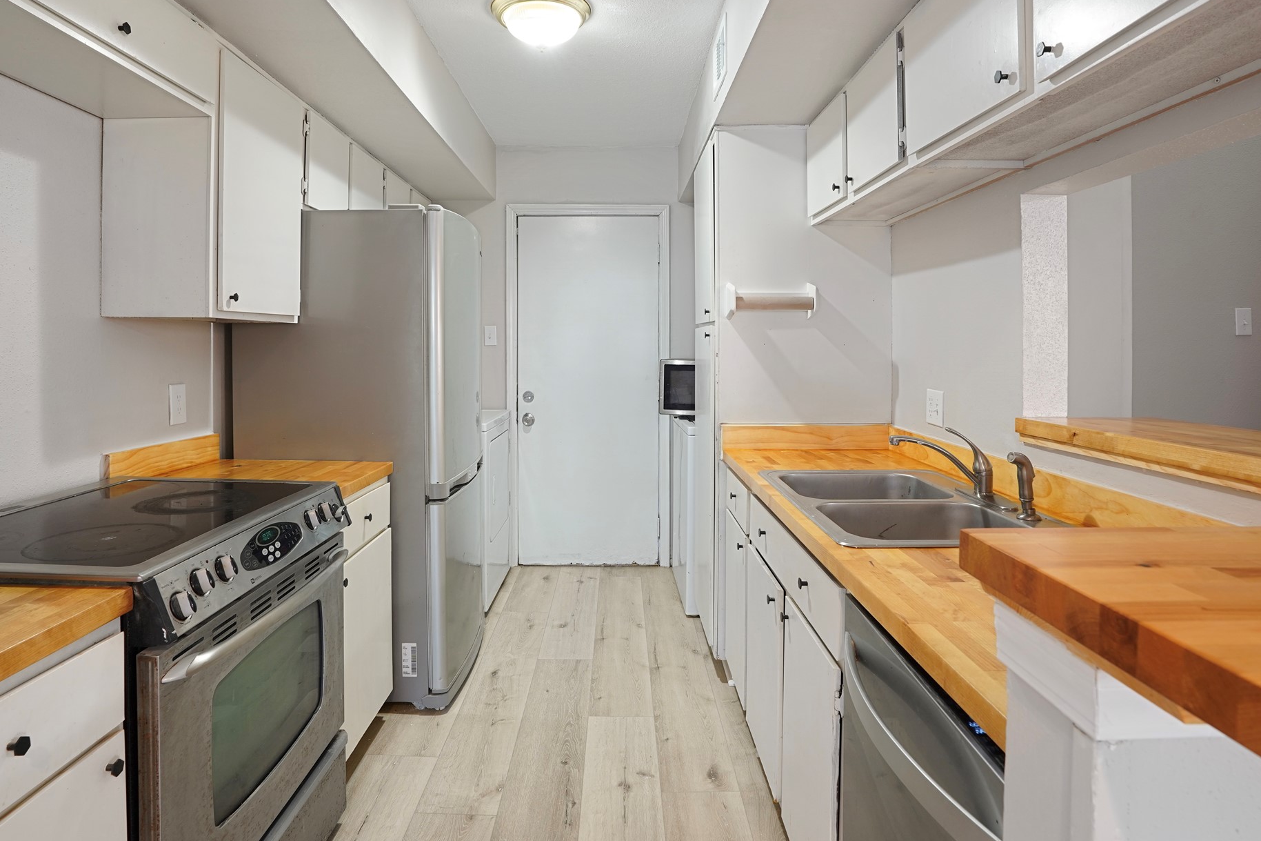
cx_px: 627
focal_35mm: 19
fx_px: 665
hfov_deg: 86.9
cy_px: 370
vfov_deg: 64.3
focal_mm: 16
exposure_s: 1/1.67
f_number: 9
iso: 320
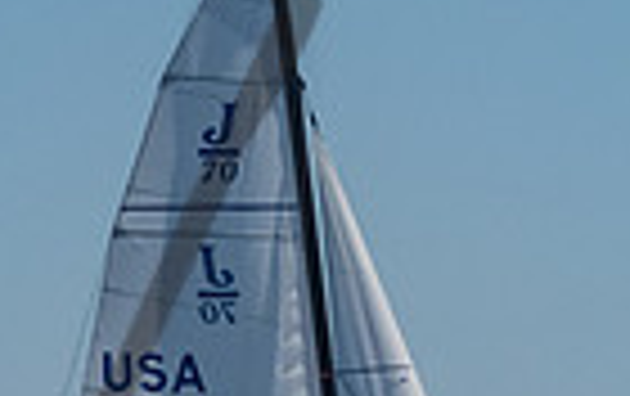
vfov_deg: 1.4
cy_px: 736
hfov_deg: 2.2
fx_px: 16286
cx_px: 755
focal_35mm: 947
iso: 640
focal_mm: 125
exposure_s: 1/1600
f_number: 14
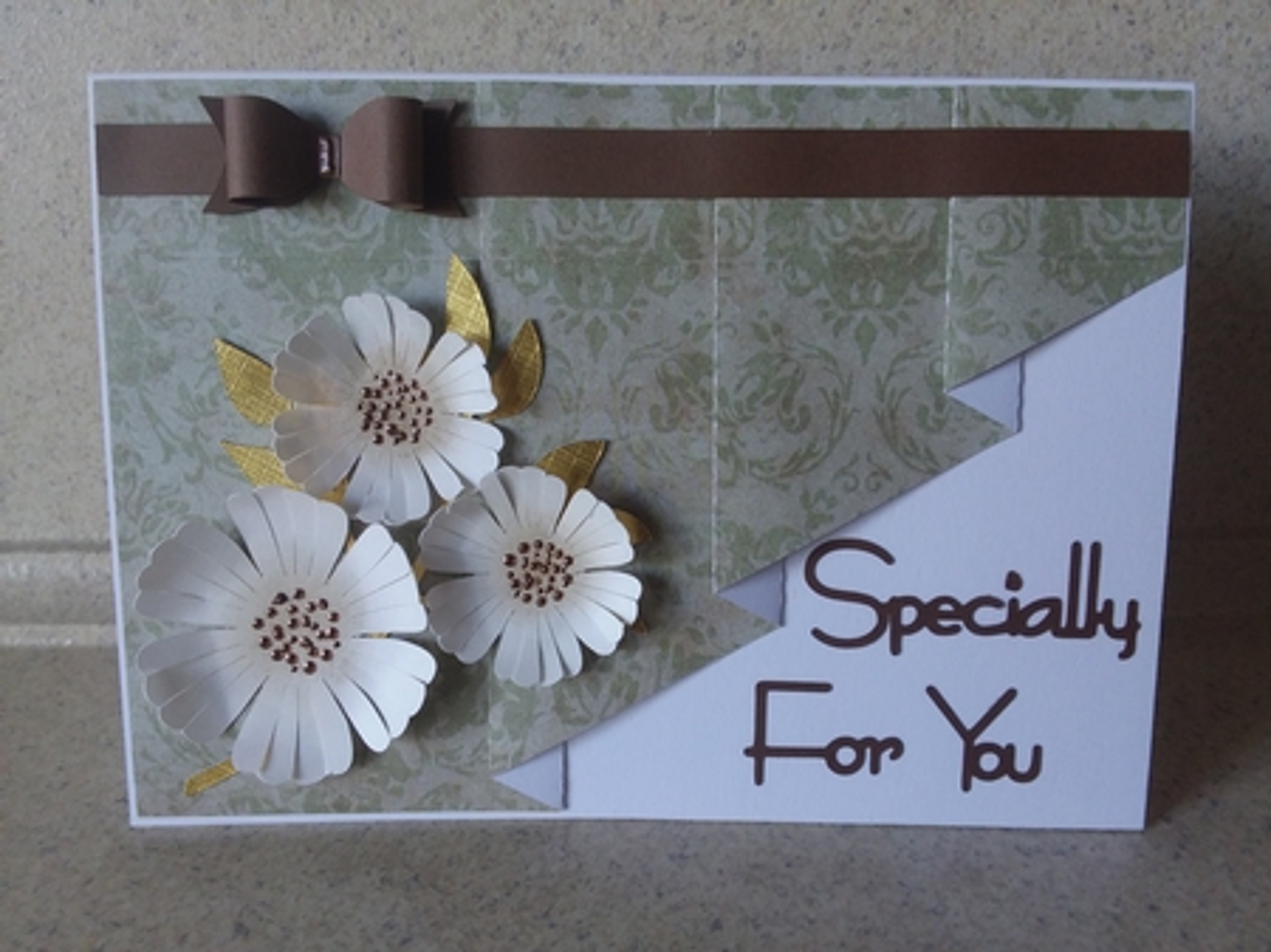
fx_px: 991
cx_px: 636
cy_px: 476
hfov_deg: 65.4
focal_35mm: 27
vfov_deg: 51.3
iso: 64
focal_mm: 2.91
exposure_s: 1/30
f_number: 1.9
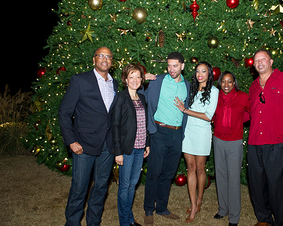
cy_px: 114
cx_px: 172
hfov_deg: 61.6
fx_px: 235
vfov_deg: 51.5
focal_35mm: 28
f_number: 4
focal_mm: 24
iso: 3200
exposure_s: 1/100
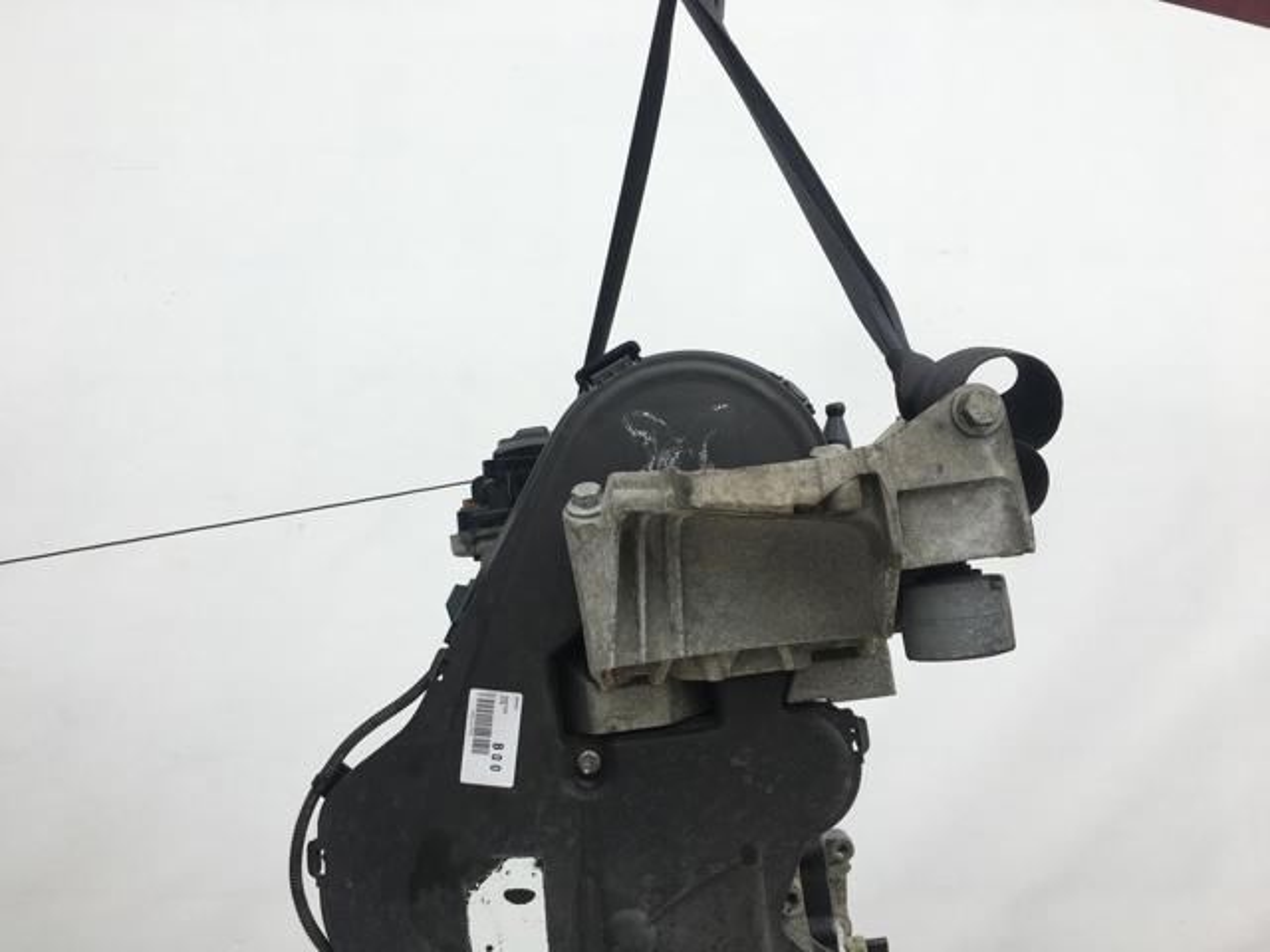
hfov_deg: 61.7
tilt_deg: +10.8
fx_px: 1064
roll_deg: +0.2
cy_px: 476
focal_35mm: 29
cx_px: 635
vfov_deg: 48.2
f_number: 2.2
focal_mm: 4.15
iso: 25
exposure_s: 1/874
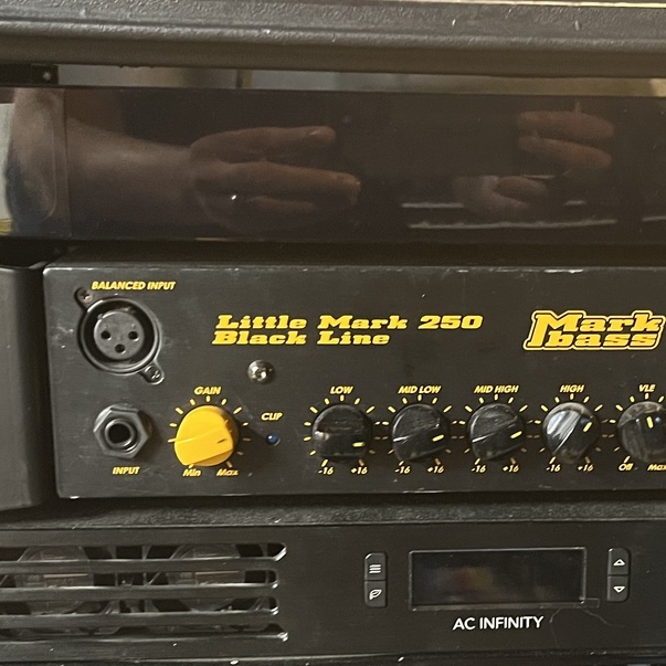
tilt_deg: -14.8
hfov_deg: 27.8
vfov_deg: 28.1
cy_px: 419
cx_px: 493
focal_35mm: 61
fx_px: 1328
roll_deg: -0.2
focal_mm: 5.1
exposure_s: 1/30
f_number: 1.6
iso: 640
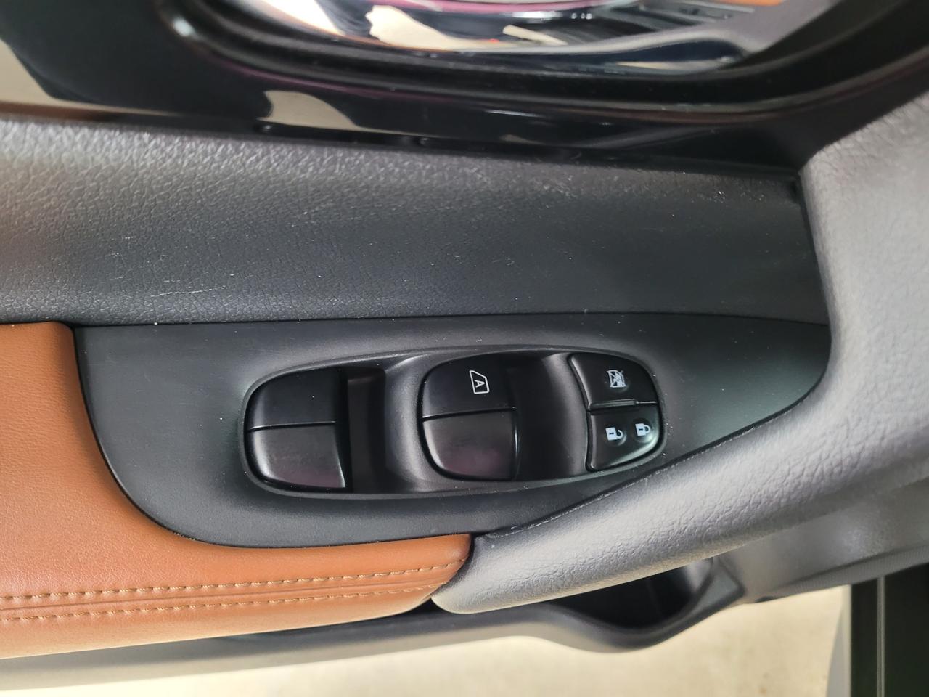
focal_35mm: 26
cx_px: 464
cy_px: 348
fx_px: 698
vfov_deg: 53.1
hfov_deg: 67.3
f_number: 1.8
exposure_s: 1/24
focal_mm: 5.4
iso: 640
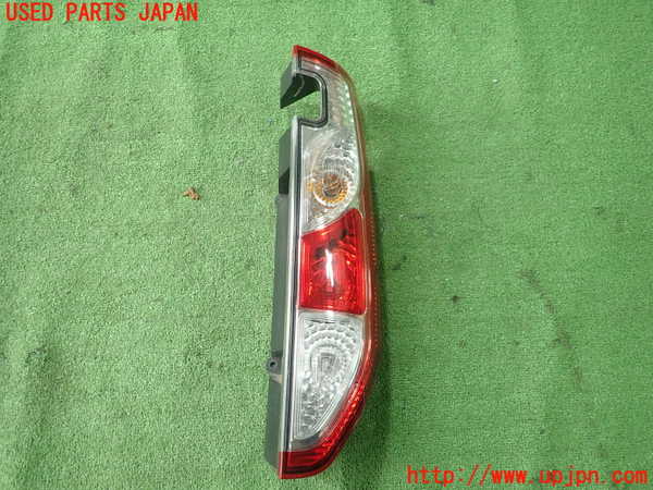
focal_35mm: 25
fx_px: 472
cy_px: 245
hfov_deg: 69.4
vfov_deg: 54.9
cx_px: 326
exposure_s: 1/60
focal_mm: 4.5
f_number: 2
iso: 200
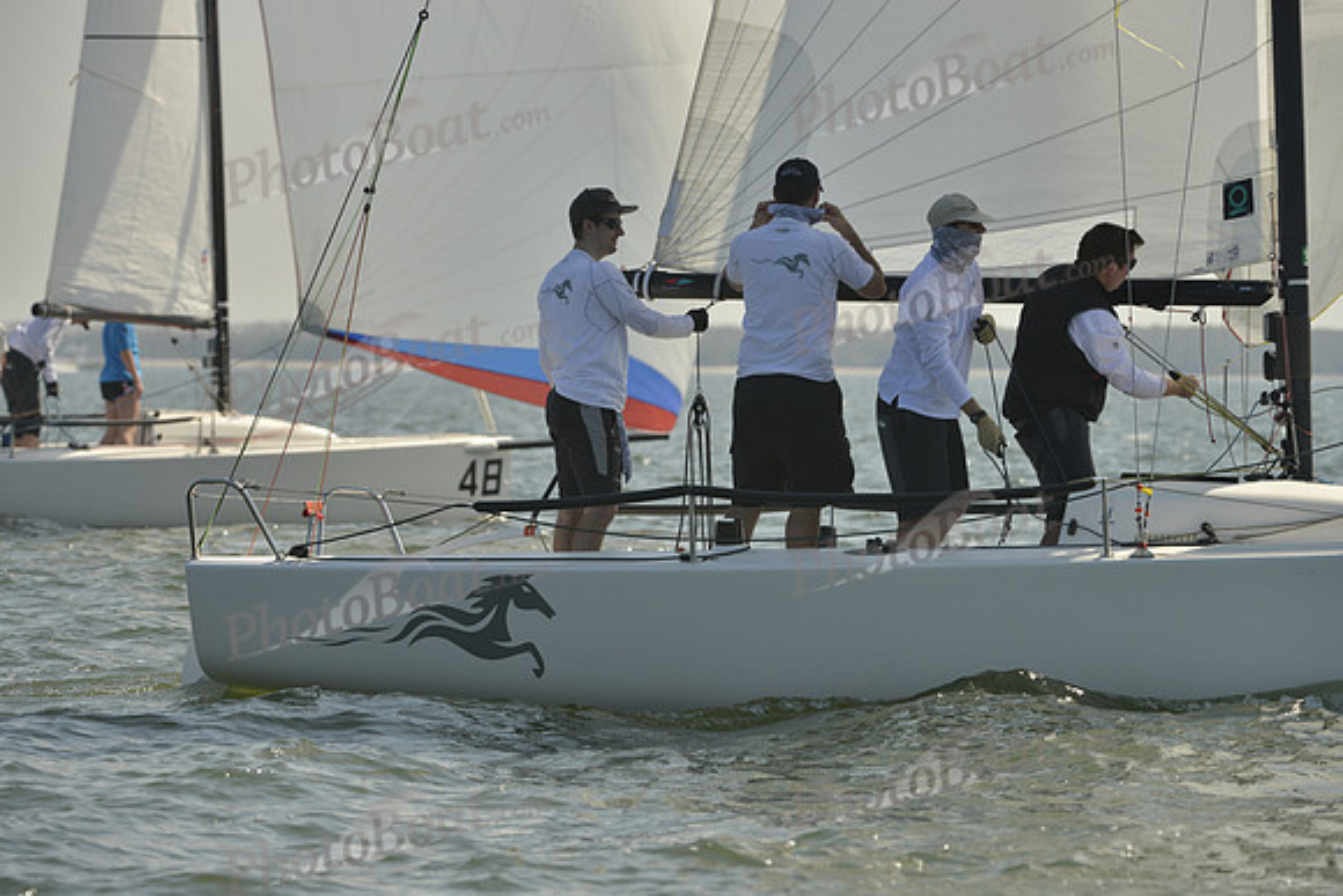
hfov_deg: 7.6
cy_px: 448
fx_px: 10074
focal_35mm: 270
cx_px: 672
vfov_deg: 5.1
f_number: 8
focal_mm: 270
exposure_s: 1/1250
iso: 280
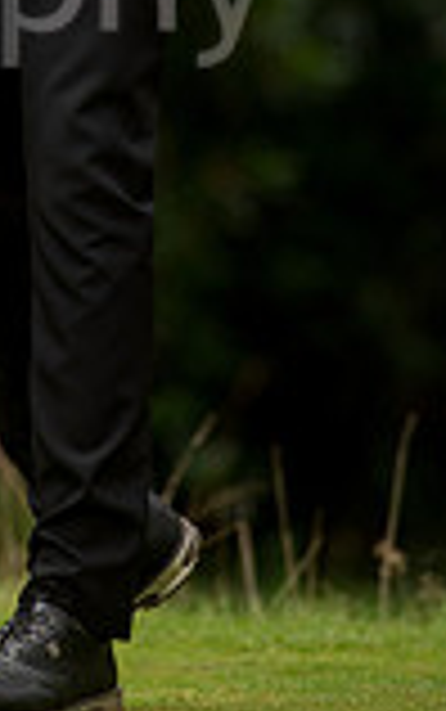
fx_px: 16947
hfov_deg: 1.5
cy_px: -212
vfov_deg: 2.4
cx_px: -216
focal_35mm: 873
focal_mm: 300
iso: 640
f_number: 4
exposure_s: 1/1250
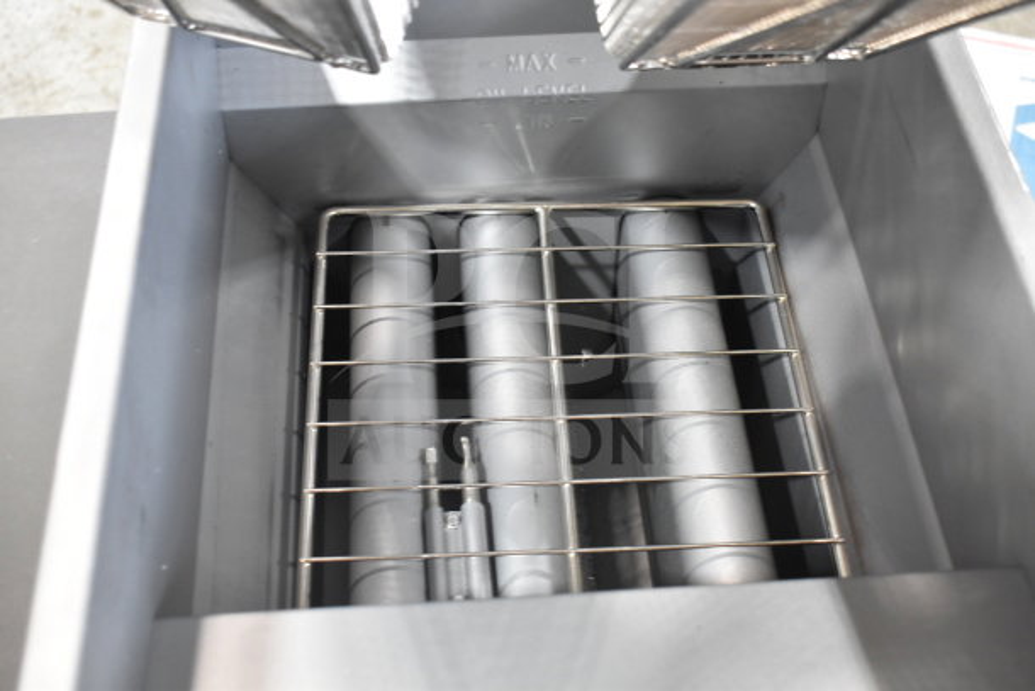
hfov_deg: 41.1
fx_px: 1380
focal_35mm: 48
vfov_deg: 28.1
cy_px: 346
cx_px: 518
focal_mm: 32
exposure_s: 1/50
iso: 1600
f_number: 4.5
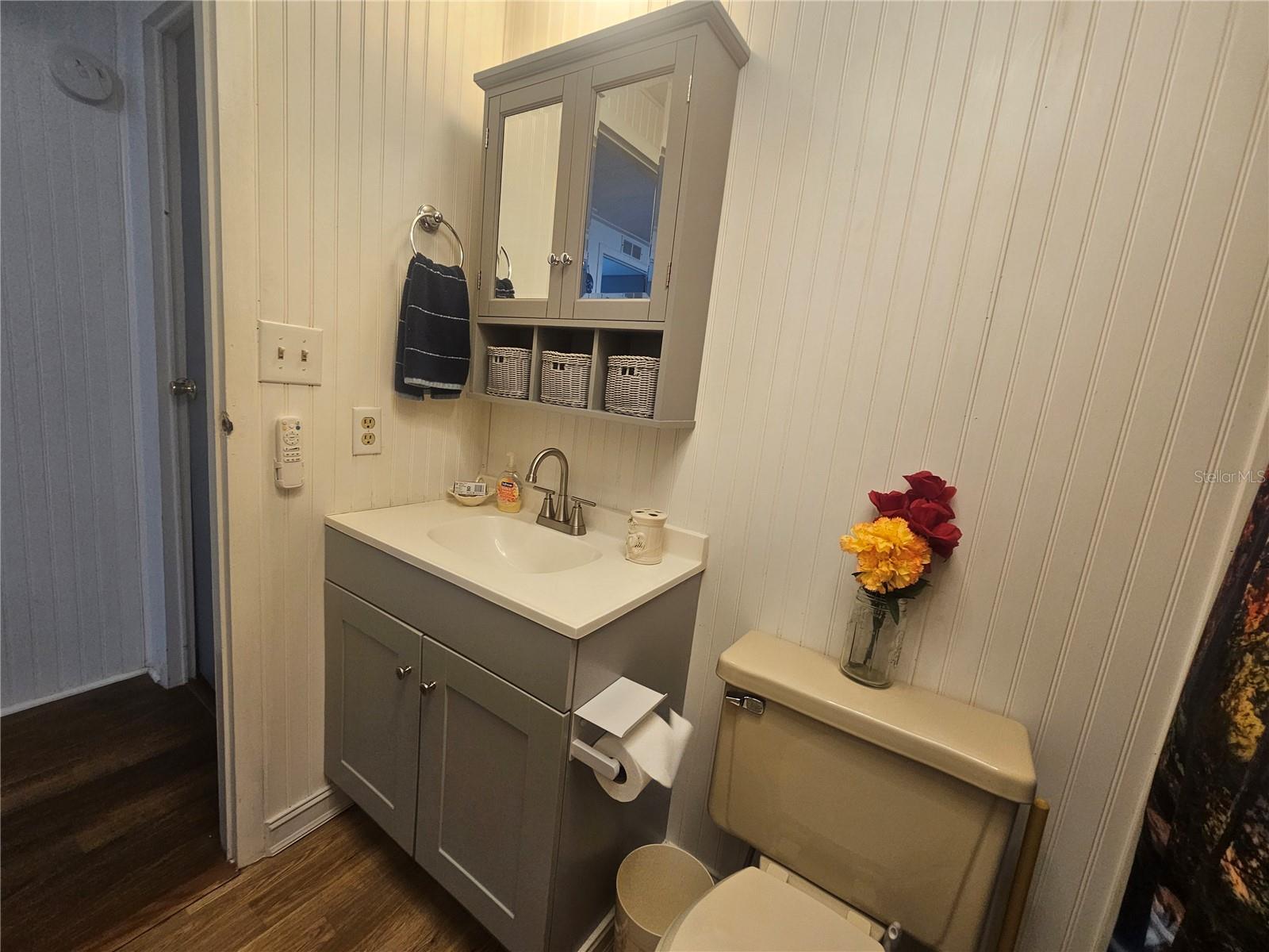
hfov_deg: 106.2
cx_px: 634
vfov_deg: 89.9
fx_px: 477
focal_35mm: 13
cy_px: 476
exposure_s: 1/60
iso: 200
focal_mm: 2.2
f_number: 2.2
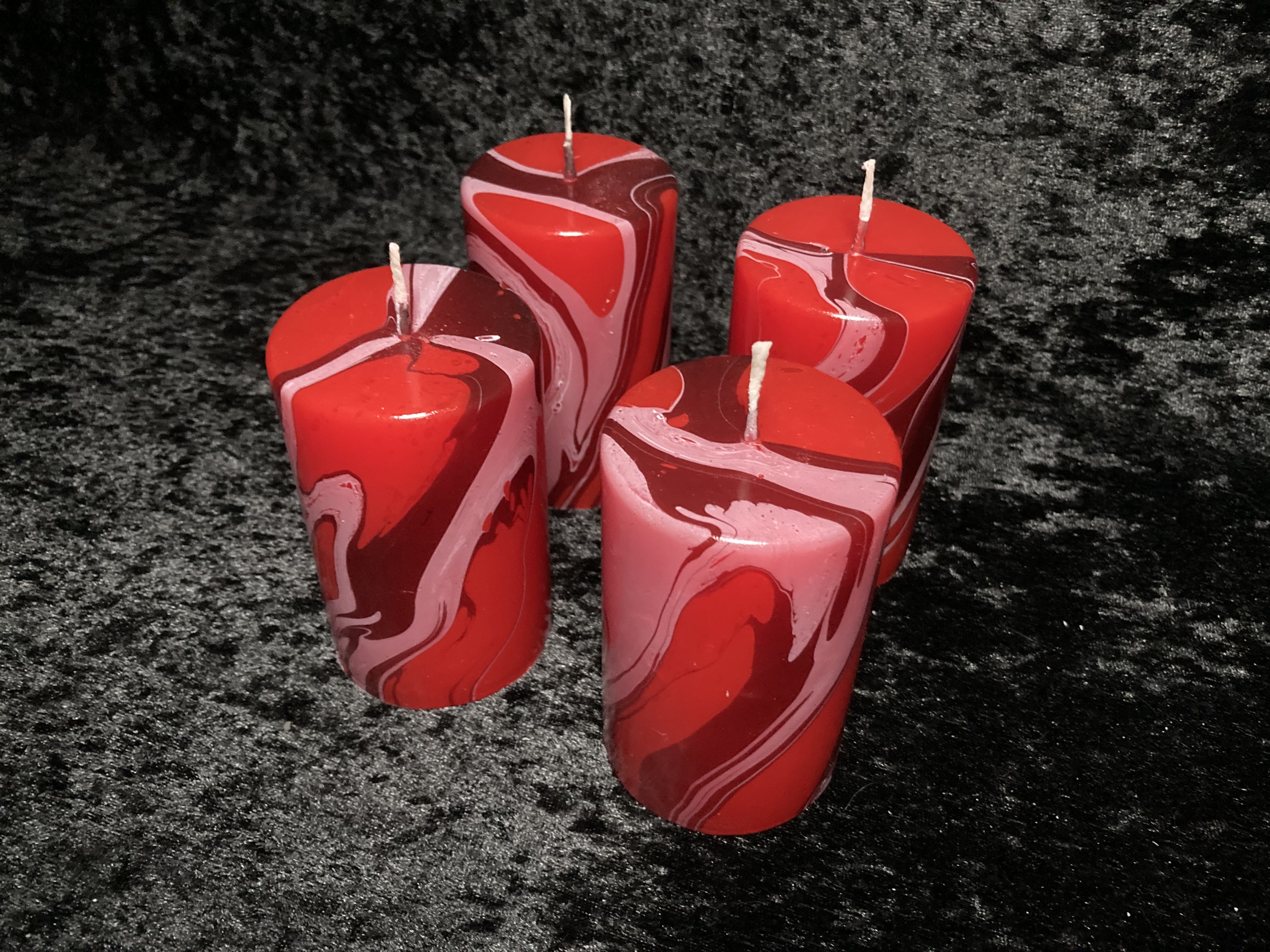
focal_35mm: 28
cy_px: 476
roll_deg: -2.7
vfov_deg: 49.7
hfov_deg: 63.4
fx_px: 1027
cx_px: 635
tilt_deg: -43.2
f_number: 1.8
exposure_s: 1/17
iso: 640
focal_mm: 3.99
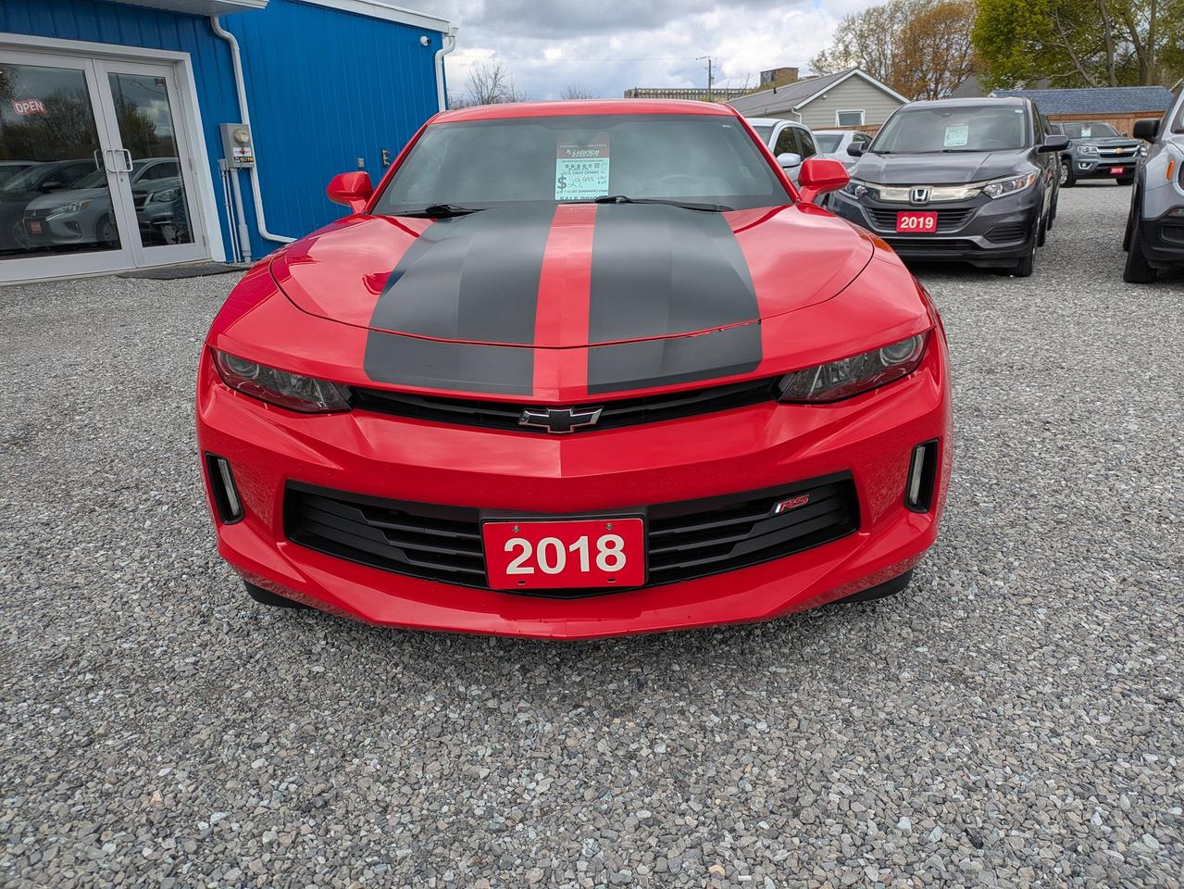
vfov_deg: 54.9
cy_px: 444
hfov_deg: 69.4
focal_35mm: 25
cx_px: 592
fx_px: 855
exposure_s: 1/1733
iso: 46
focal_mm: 5.43
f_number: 1.89
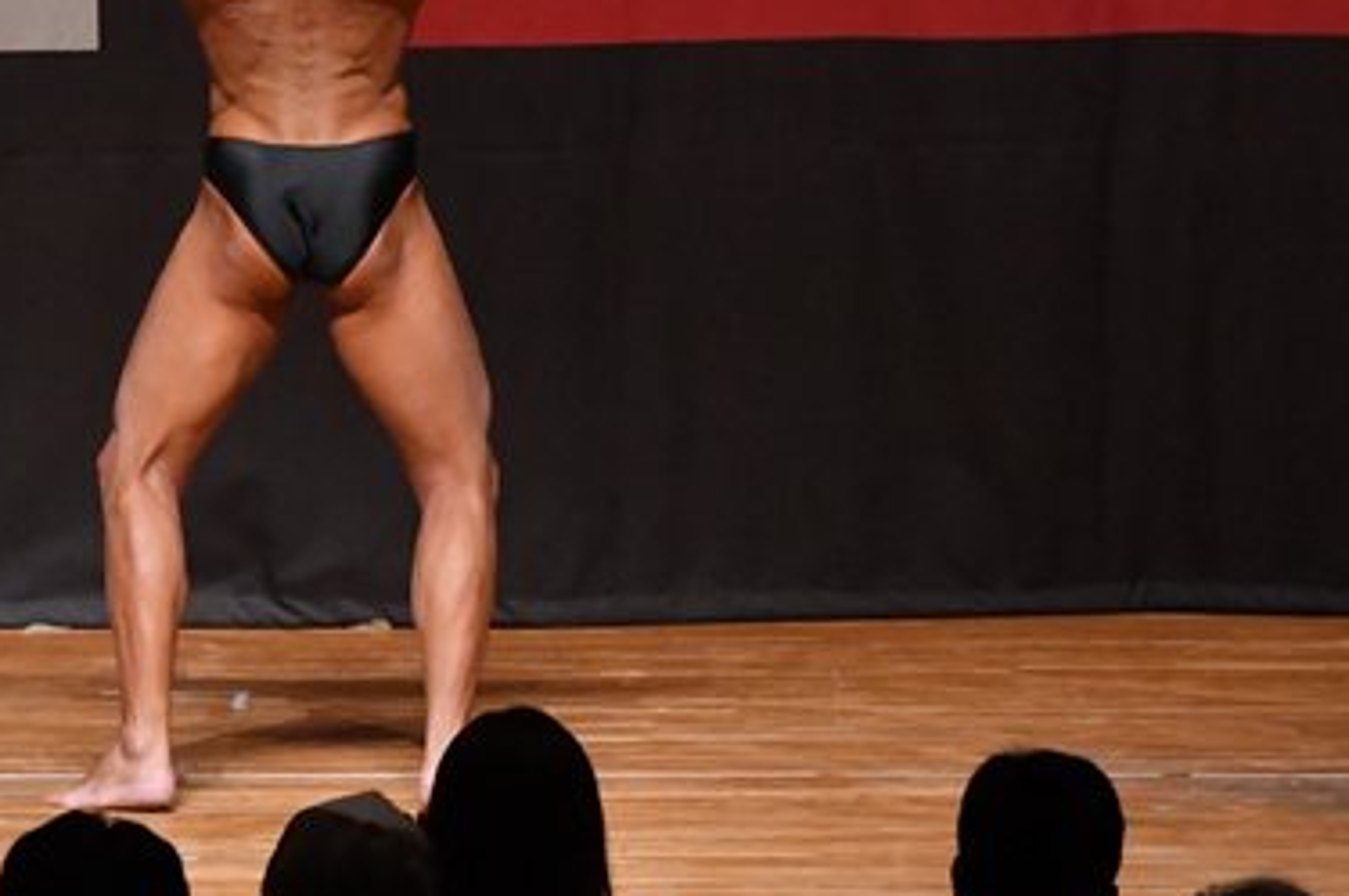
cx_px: 326
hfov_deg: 4.9
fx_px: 15643
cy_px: 205
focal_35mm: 418
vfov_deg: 3.3
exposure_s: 1/400
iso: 8000
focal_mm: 135
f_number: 5.6
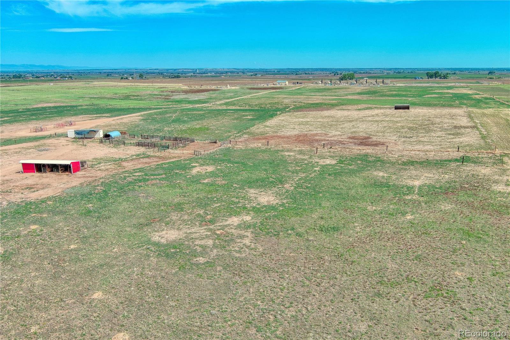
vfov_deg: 44.9
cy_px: 170
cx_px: 255
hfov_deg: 63.7
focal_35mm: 29
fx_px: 411
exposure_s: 1/1613
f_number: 2.8
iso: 101
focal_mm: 10.6
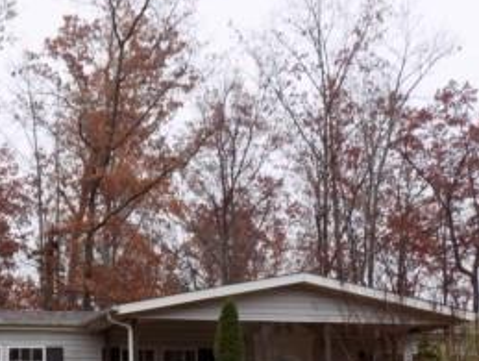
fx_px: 1025
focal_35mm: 74
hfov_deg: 25.5
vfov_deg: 19.2
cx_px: 52
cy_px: 385
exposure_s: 1/80
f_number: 3.3
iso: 80
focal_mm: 5.3
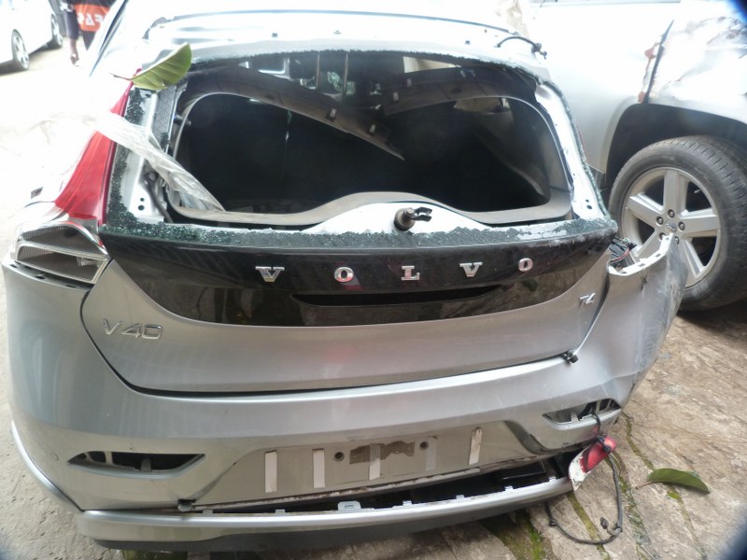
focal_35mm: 25
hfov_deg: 69.4
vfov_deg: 54.9
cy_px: 280
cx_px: 374
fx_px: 539
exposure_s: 1/60
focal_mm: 4.5
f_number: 2.8
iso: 160
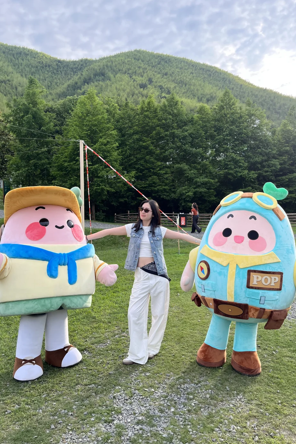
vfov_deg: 65.5
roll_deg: +1.2
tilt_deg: +0.0
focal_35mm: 28
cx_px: 140
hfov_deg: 46.4
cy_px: 224
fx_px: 345
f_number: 1.6
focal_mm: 5.1
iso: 50
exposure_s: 1/668
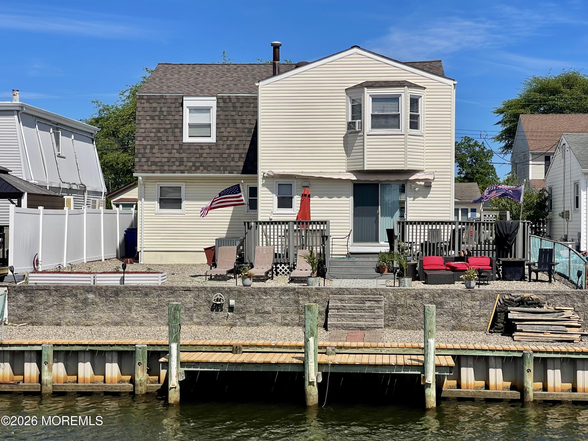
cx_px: 294
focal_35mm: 64
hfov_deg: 30.3
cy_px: 220
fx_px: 1087
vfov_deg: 22.9
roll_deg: -0.4
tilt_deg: +0.1
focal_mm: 7.5
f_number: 2.2
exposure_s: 1/2320
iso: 20
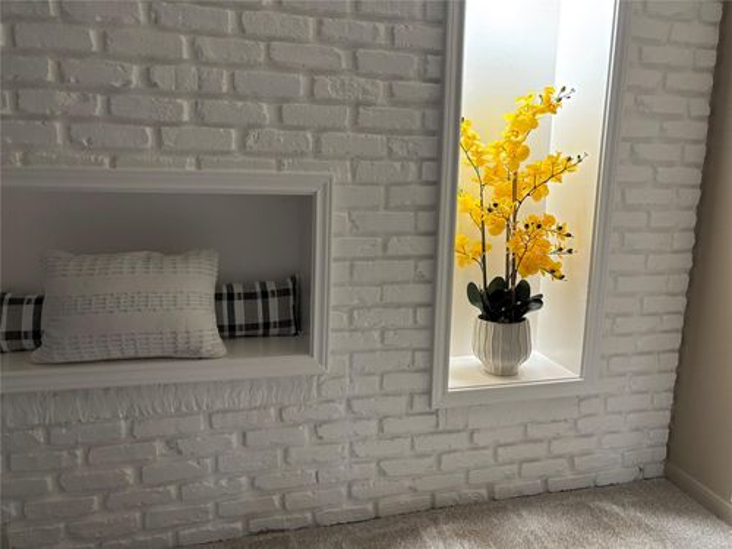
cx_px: 366
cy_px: 274
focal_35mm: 26
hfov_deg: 67.3
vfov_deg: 53.1
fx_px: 550
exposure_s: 1/60
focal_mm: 5.96
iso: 200
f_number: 1.6
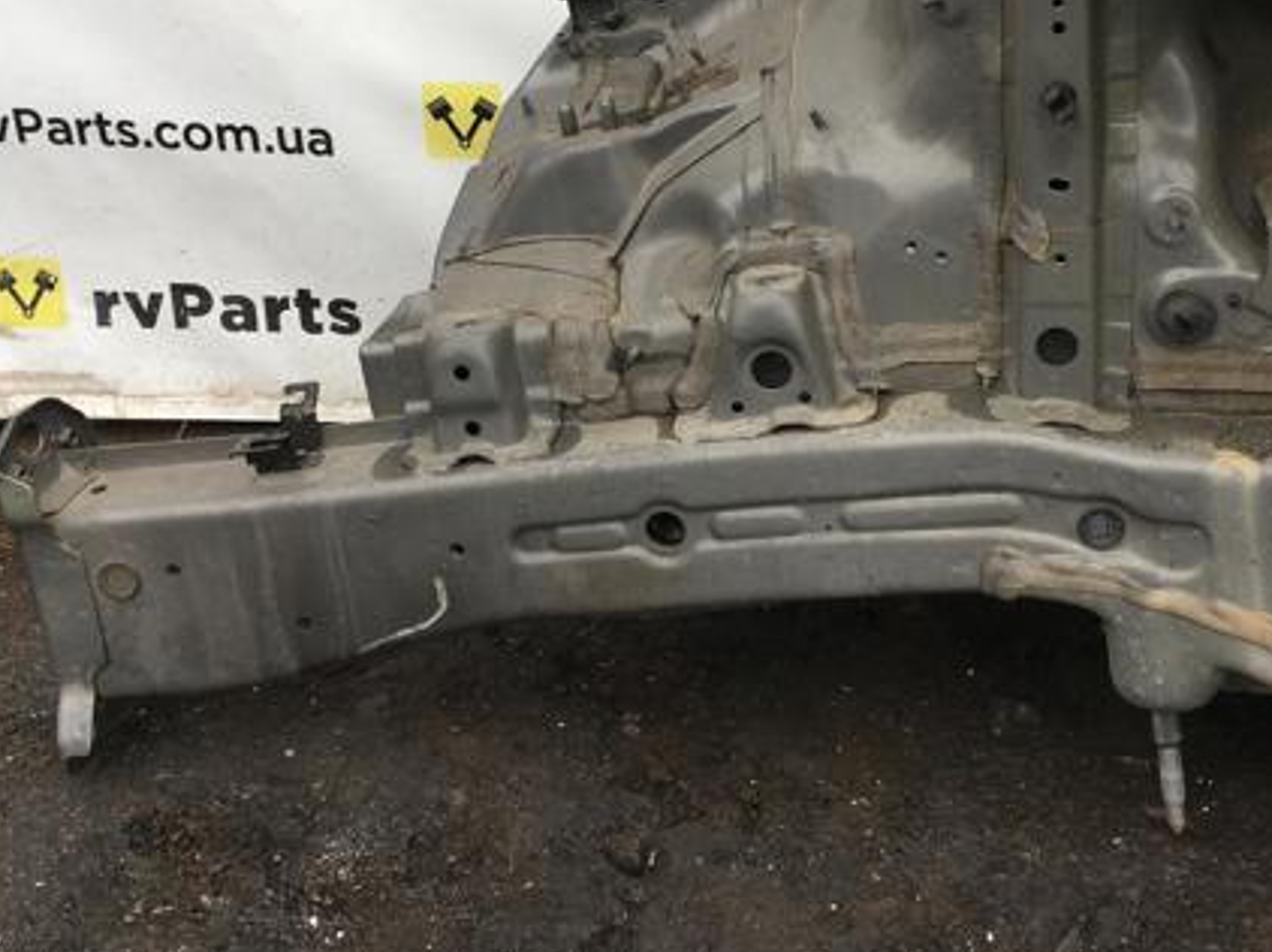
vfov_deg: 32.4
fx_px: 1616
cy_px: 274
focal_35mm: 44
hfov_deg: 42.5
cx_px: 832
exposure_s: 1/137
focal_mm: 4.15
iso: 25
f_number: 2.2
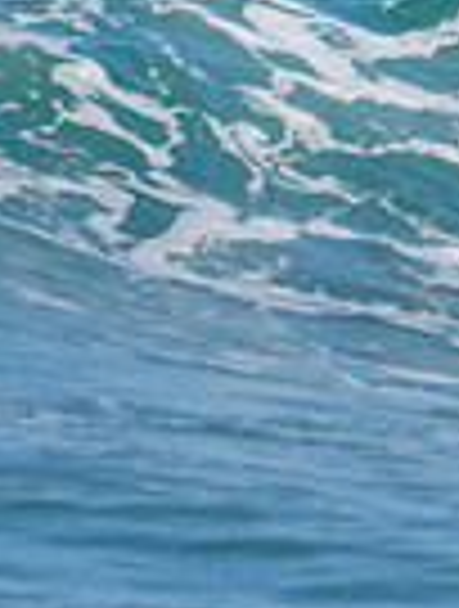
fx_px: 44449
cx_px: 856
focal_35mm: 2526
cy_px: -240
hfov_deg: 0.6
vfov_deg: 0.8
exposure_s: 1/2000
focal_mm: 500
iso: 250
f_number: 5.6
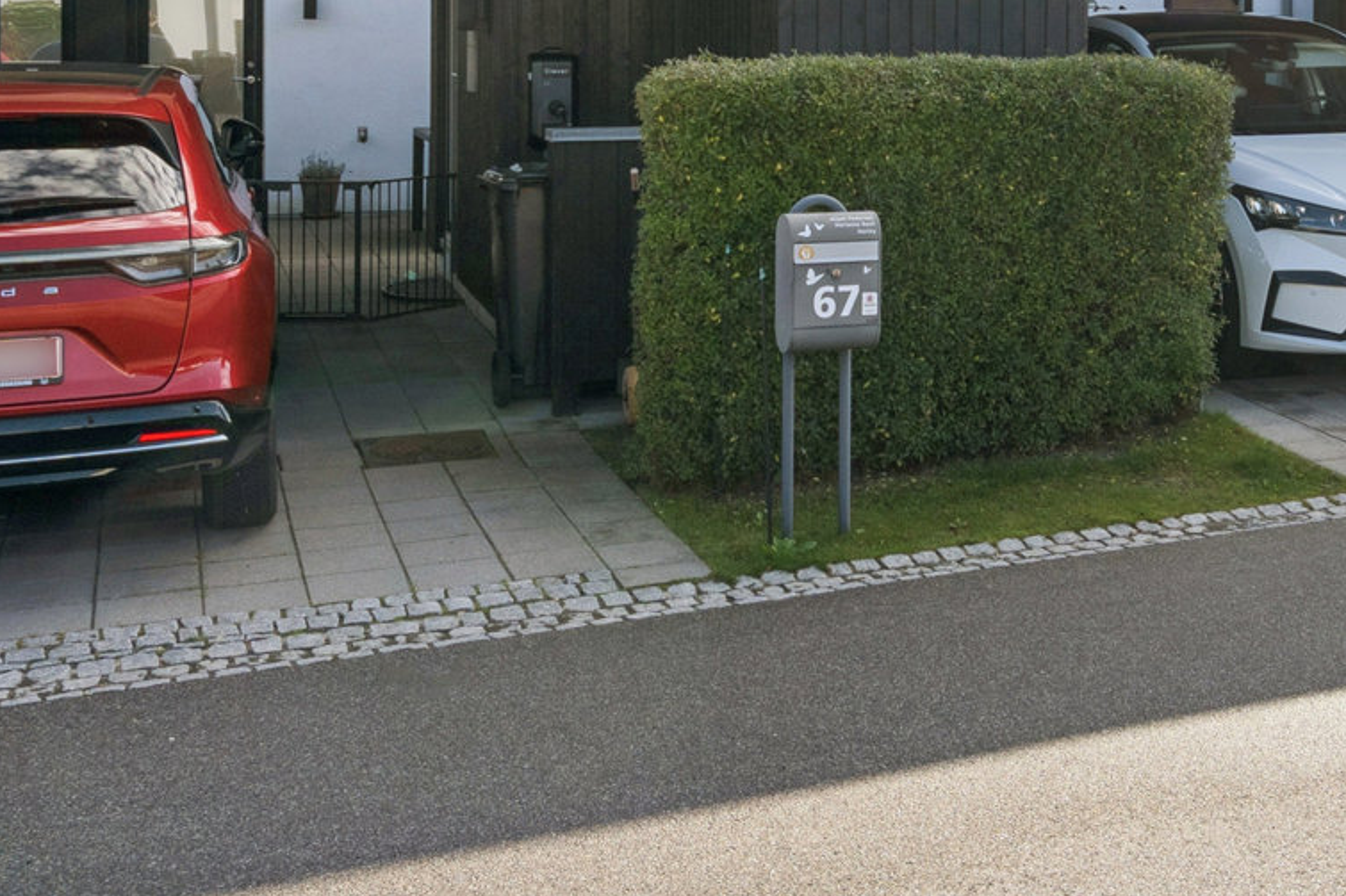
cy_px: 118
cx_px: 1050
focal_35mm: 53
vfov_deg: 24.9
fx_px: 1981
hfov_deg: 36.4
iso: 200
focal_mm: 20
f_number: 11
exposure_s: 1/200
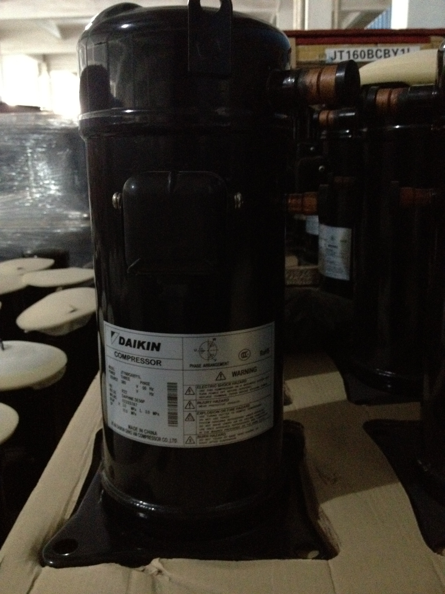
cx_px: 222
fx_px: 600
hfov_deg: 40.7
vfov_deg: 52.6
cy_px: 297
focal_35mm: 35
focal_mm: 4.28
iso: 800
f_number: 2.4
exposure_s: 1/15
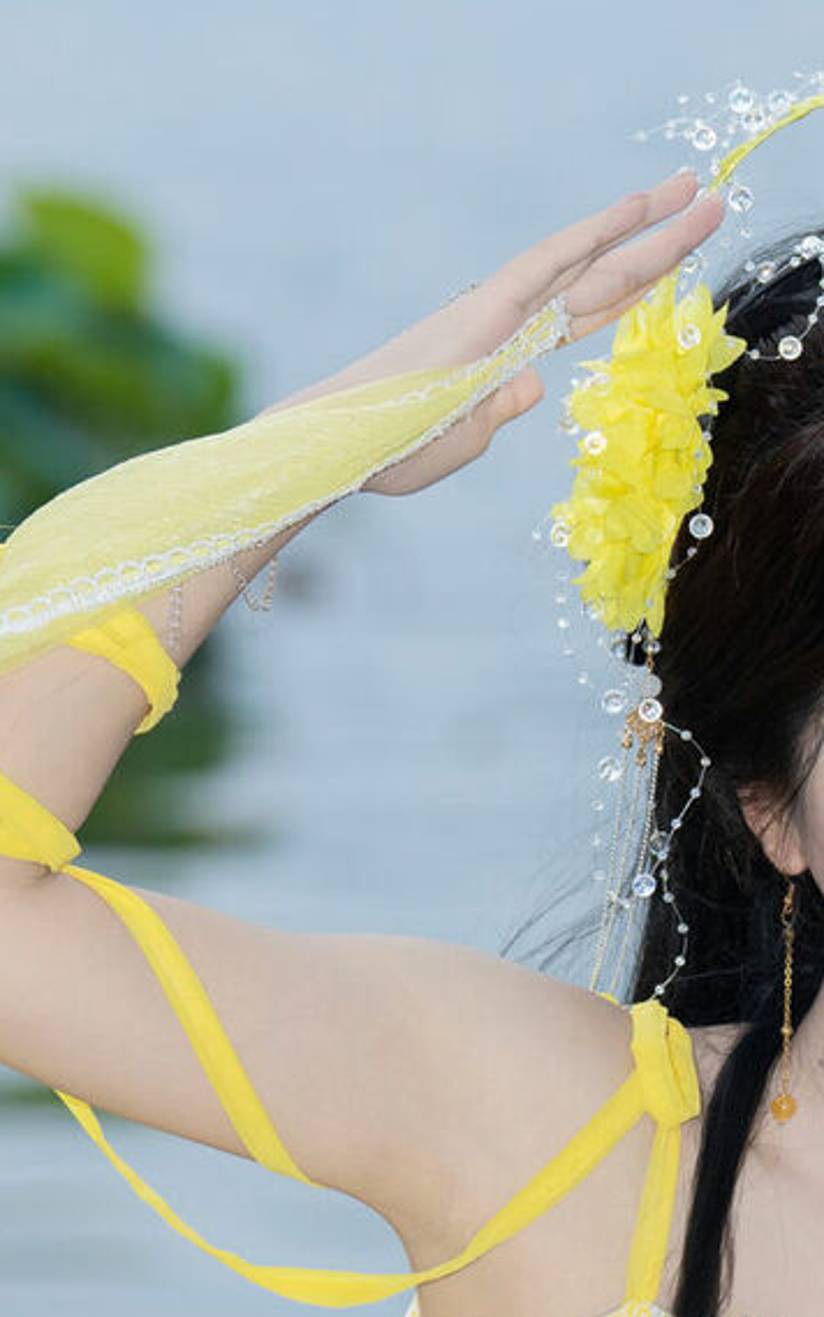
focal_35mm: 282
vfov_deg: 7.4
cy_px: 1378
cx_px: 785
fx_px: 10125
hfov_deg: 4.7
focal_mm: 100
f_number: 4
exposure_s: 1/250
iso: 1250
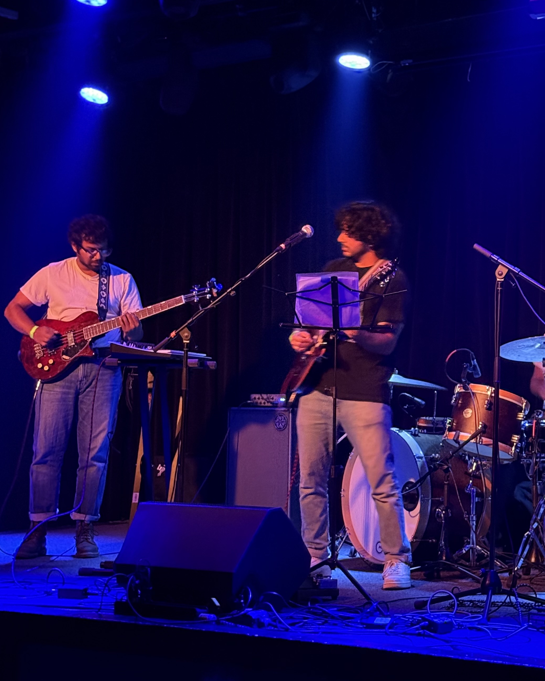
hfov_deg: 20.9
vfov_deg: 26.0
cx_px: 389
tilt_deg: +4.7
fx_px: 1472
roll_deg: -0.7
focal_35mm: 73
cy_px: 300
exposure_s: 1/25
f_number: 1.78
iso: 800
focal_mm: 6.76
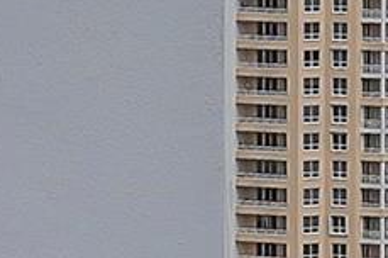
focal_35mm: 315
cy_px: -141
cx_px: 1073
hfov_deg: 6.1
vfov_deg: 4.3
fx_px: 3390
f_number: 10
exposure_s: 1/400
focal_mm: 30
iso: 320
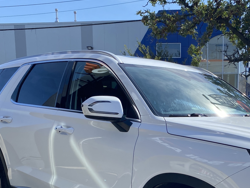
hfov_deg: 35.0
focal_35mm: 53
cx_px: 201
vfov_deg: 26.6
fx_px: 383
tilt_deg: -9.7
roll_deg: -1.4
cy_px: 167
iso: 32
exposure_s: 1/1961
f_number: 1.8
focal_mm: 4.25
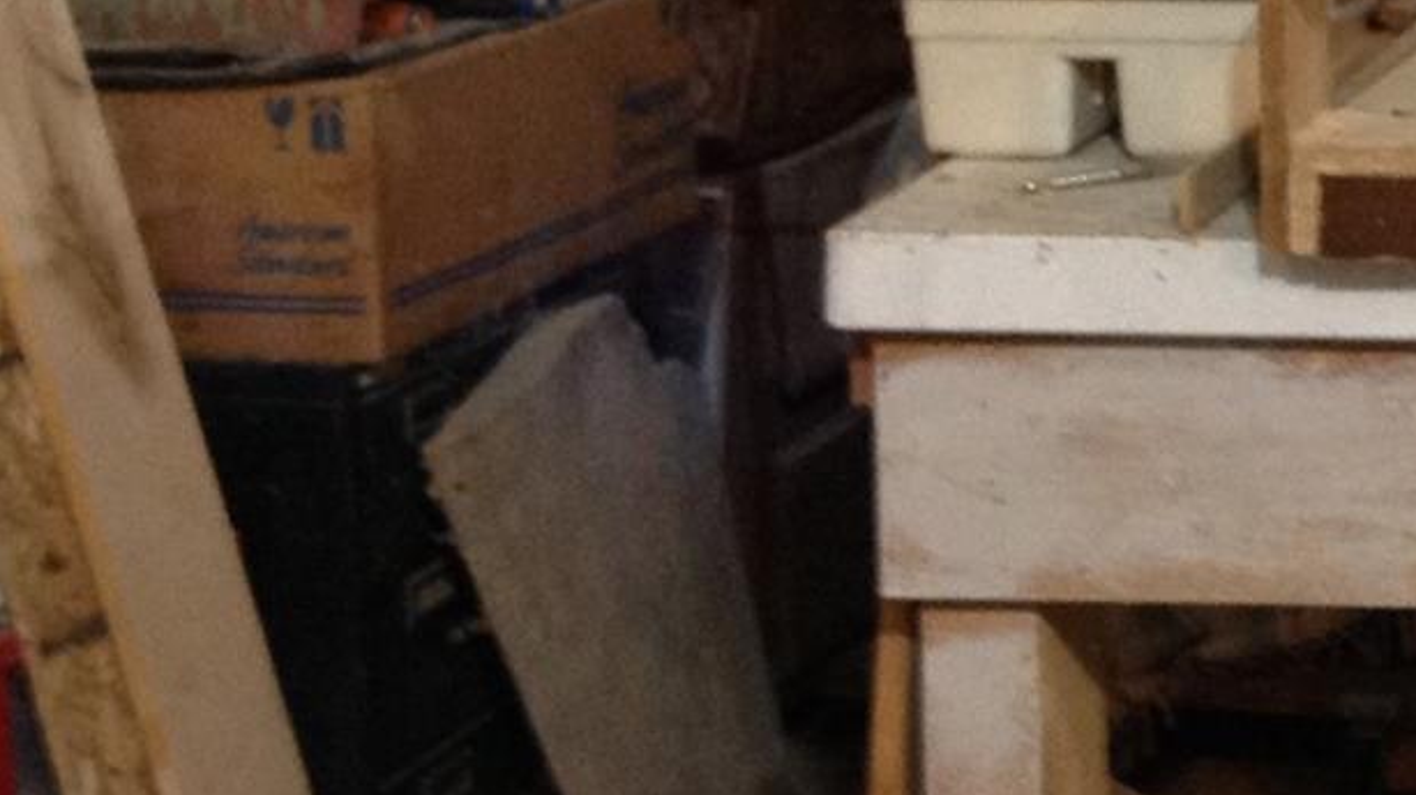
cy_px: -52
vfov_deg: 9.5
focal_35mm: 127
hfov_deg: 15.5
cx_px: 2138
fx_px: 4767
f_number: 2.4
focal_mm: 4.28
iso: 160
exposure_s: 1/15
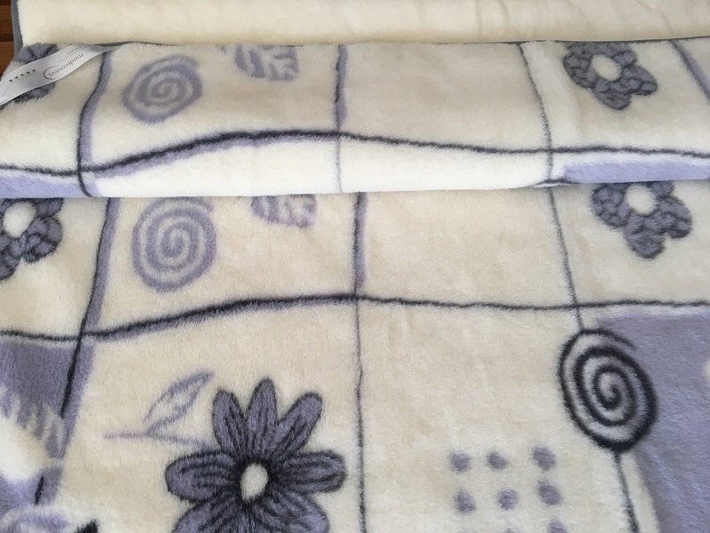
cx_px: 355
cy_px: 266
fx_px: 595
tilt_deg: -62.8
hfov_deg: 61.7
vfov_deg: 48.2
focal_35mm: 29
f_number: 2.2
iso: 25
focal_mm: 4.15
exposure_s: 1/33
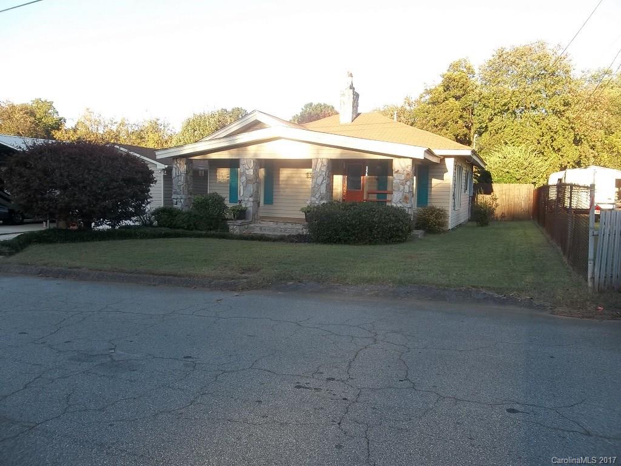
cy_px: 233
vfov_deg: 51.4
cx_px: 310
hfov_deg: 65.3
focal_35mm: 27
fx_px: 484
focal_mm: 4.9
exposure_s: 1/125
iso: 80
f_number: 3.5
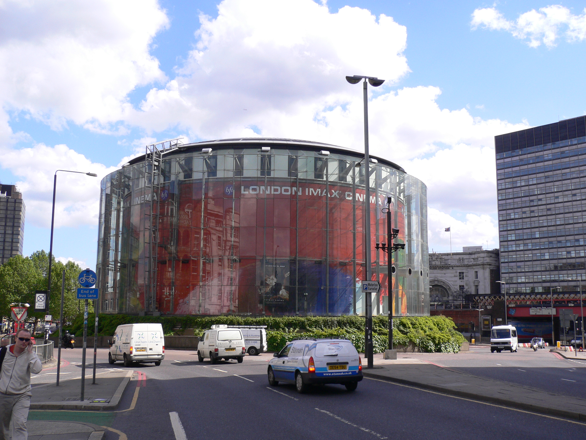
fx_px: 593
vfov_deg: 40.7
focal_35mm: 35
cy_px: 220
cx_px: 293
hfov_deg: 52.6
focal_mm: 5.8
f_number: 5.6
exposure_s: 1/250
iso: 80
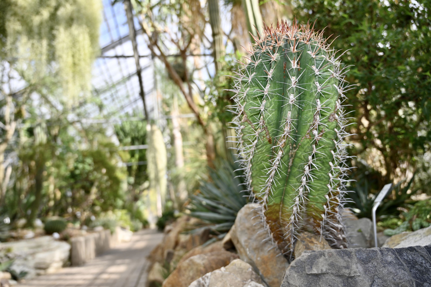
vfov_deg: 53.1
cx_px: 216
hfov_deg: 73.7
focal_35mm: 24
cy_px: 144
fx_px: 287
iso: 64
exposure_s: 1/200
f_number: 4
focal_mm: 24
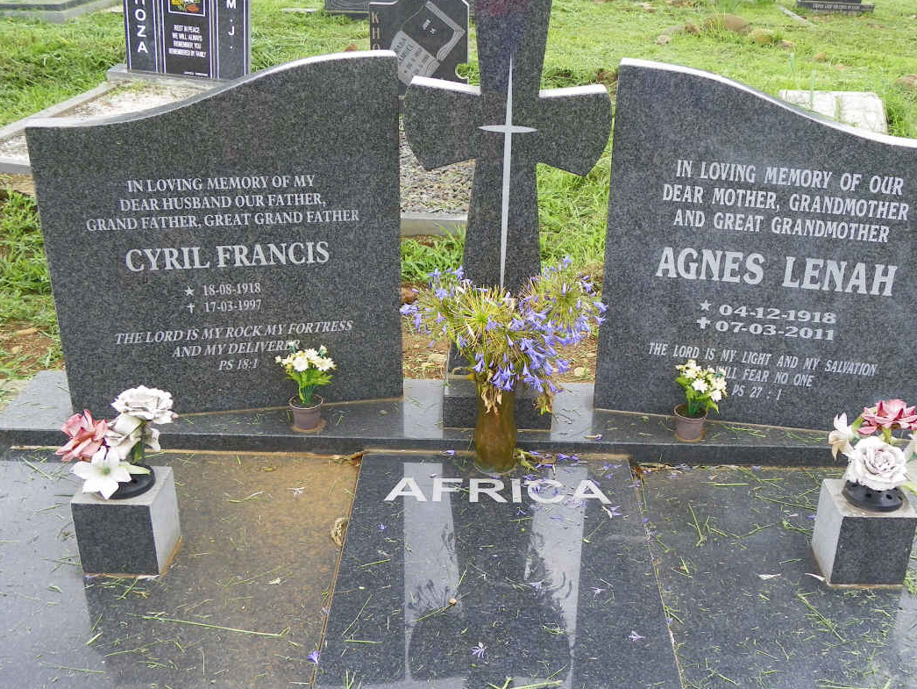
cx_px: 510
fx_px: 1033
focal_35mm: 39
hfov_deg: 47.8
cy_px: 348
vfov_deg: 36.8
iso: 64
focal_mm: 6.1
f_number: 3.2
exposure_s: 1/125
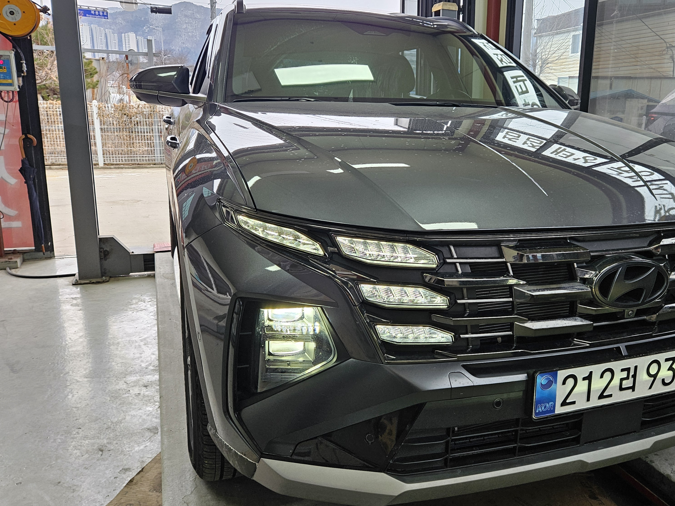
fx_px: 604
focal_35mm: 31
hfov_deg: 57.3
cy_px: 235
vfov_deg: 45.4
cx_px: 440
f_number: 1.8
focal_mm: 5.4
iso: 64
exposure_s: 1/60
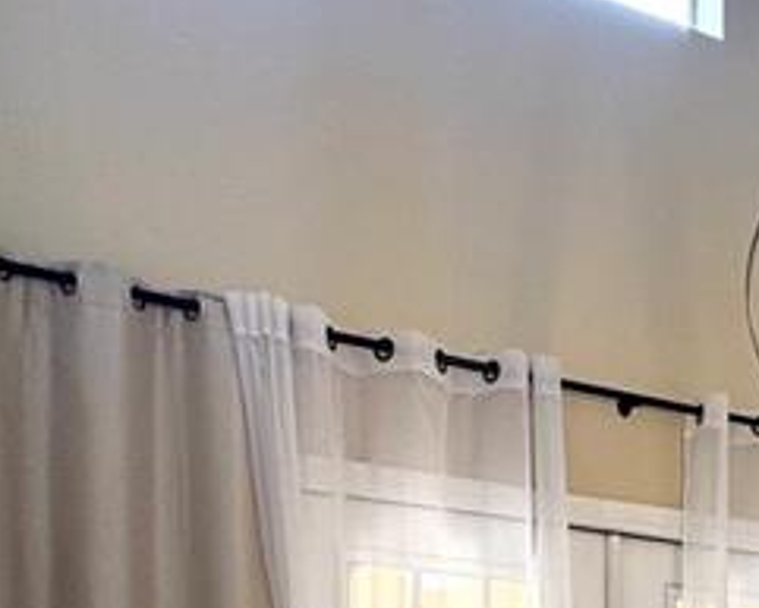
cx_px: 926
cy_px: 857
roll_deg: +0.1
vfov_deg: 22.5
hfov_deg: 28.1
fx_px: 1303
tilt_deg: -0.9
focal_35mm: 58
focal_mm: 2.22
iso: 125
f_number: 2.2
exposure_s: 1/120
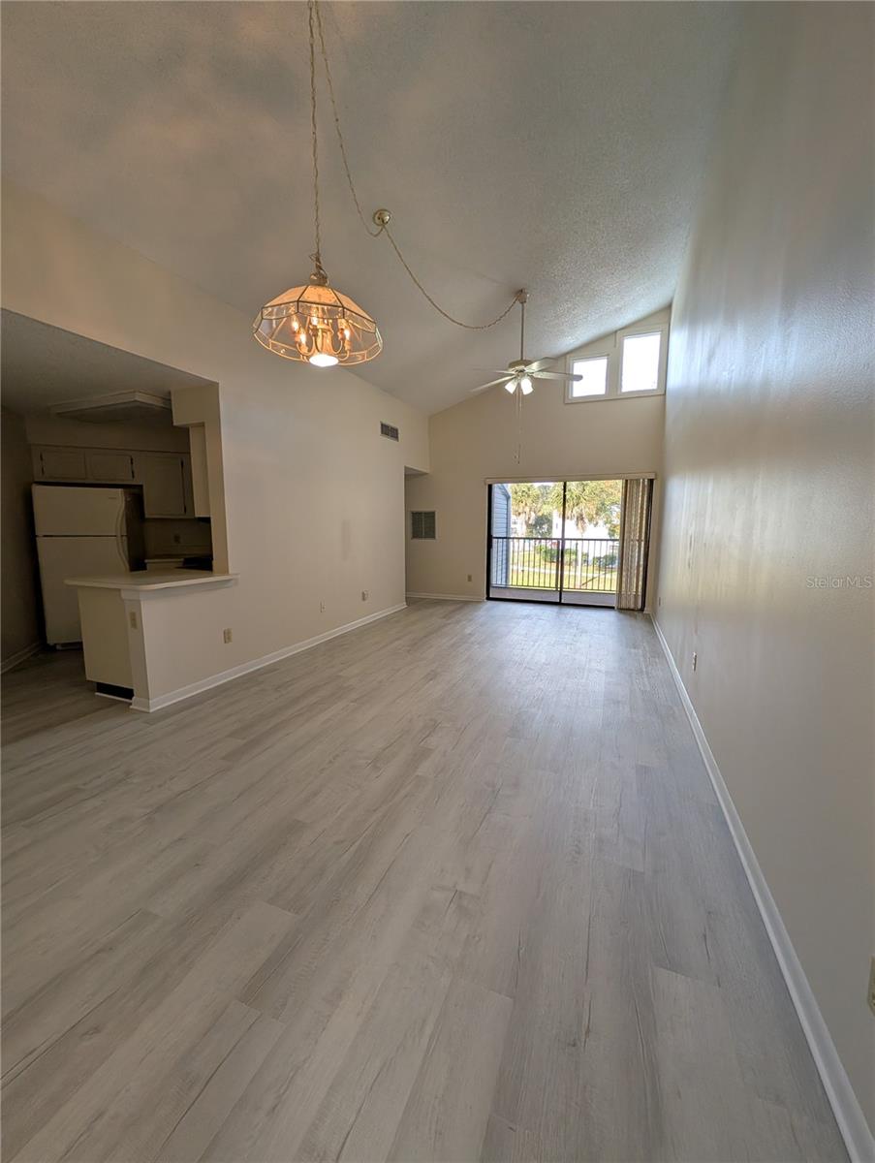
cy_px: 582
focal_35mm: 12
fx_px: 404
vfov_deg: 110.5
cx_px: 438
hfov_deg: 94.6
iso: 57
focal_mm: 2.02
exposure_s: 1/333
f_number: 1.7
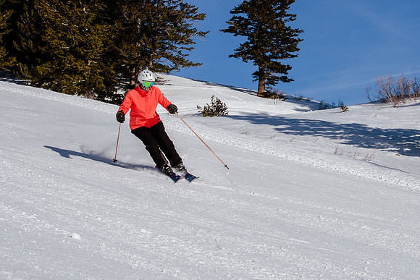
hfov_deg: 20.5
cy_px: 97
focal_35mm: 99
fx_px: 1157
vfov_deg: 13.8
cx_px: 267
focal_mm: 40
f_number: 8
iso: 160
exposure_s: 1/1000
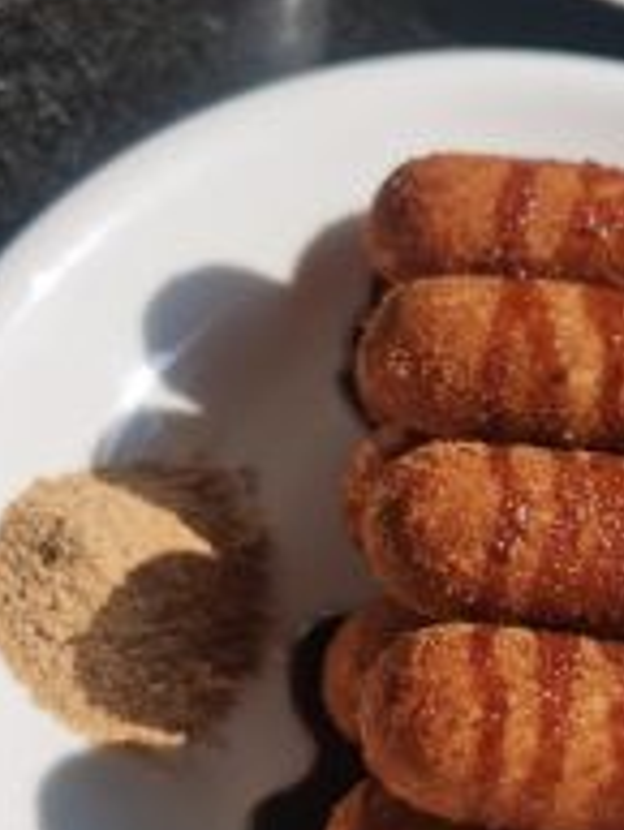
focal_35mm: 56
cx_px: 615
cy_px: 542
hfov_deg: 25.0
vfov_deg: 34.1
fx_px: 1344
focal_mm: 5.56
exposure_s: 1/10000
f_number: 1.6
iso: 50
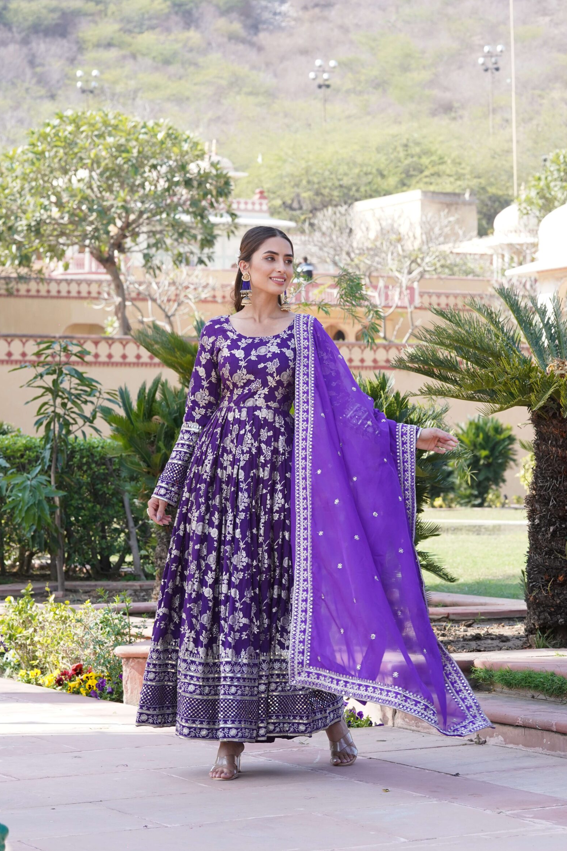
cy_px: 395
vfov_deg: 21.9
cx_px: 306
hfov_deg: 14.7
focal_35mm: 93
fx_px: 2197
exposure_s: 1/400
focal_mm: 85
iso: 1000
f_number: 7.1
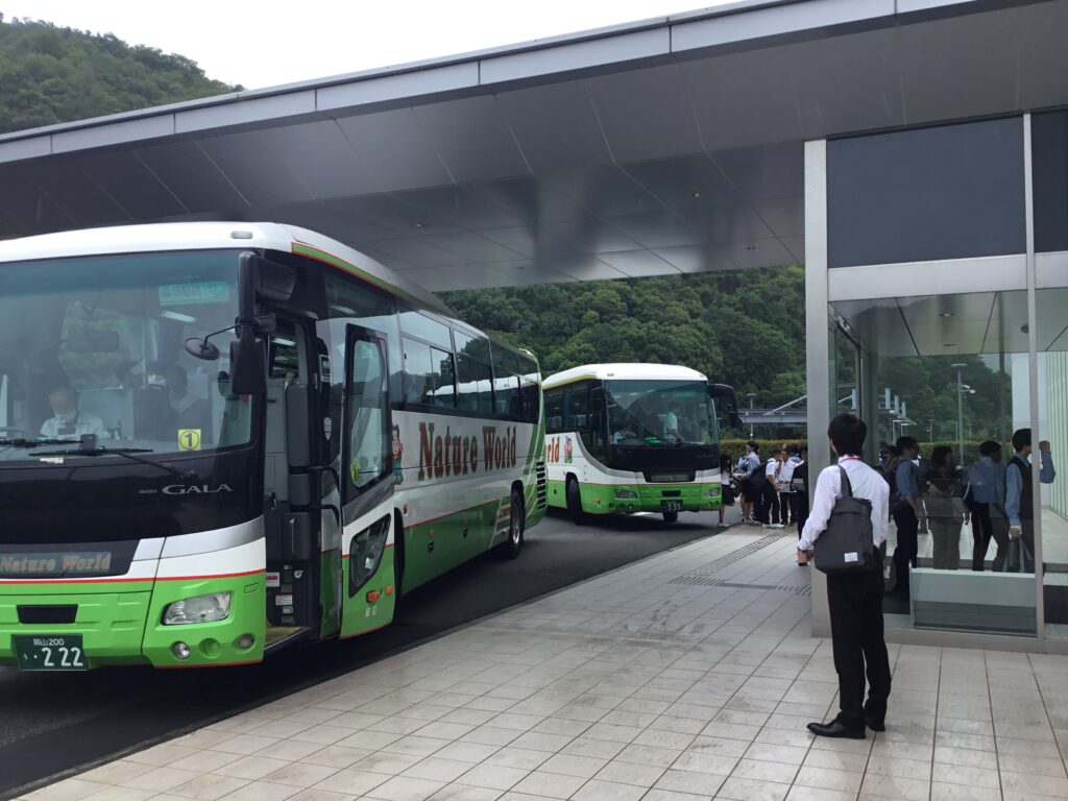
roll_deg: -0.8
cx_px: 534
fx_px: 956
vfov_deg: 45.4
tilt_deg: +2.7
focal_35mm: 31
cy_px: 400
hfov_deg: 58.4
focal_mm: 3.3
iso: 25
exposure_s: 1/491
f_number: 2.4
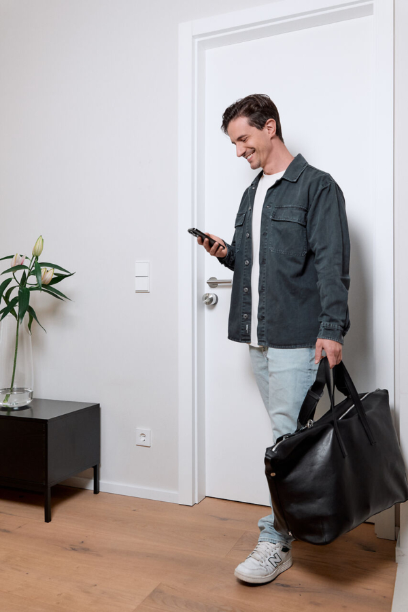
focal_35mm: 31
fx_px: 527
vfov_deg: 60.3
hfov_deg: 42.3
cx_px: 204
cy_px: 306
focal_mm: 31
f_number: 4
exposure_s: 1/250
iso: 800
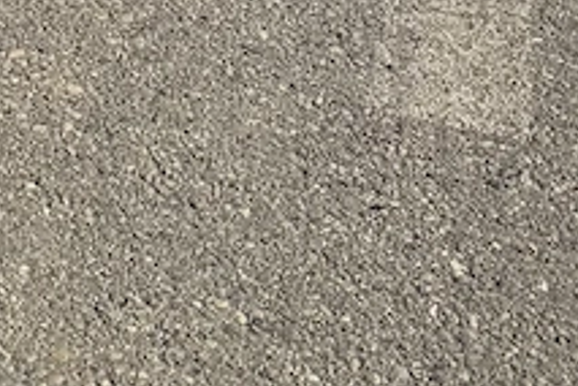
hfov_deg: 11.6
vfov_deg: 6.8
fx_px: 2504
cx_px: -624
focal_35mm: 156
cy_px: -1169
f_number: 1.78
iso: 80
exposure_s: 1/4608
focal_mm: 6.76
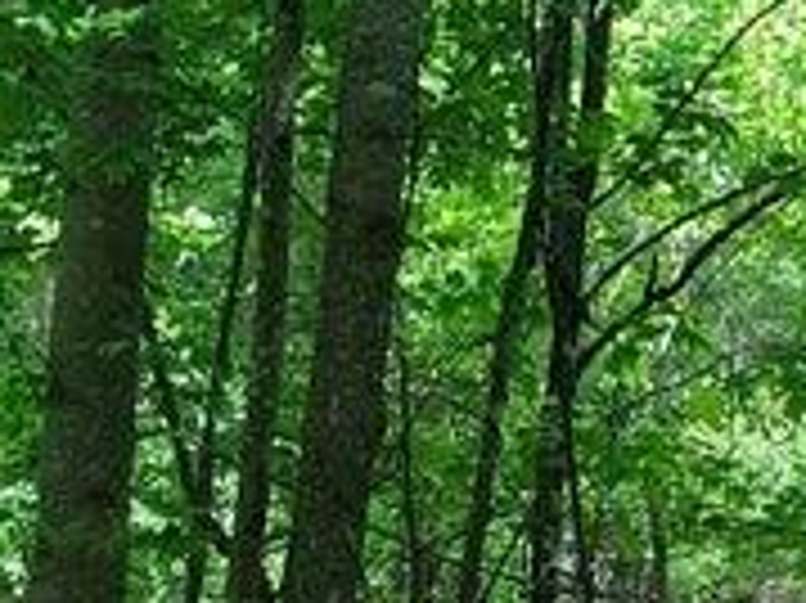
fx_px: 2327
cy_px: 842
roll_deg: -4.5
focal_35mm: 100
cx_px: 428
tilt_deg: -2.3
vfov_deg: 14.0
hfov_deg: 19.6
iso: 64
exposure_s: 1/120
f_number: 1.8
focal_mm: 3.99
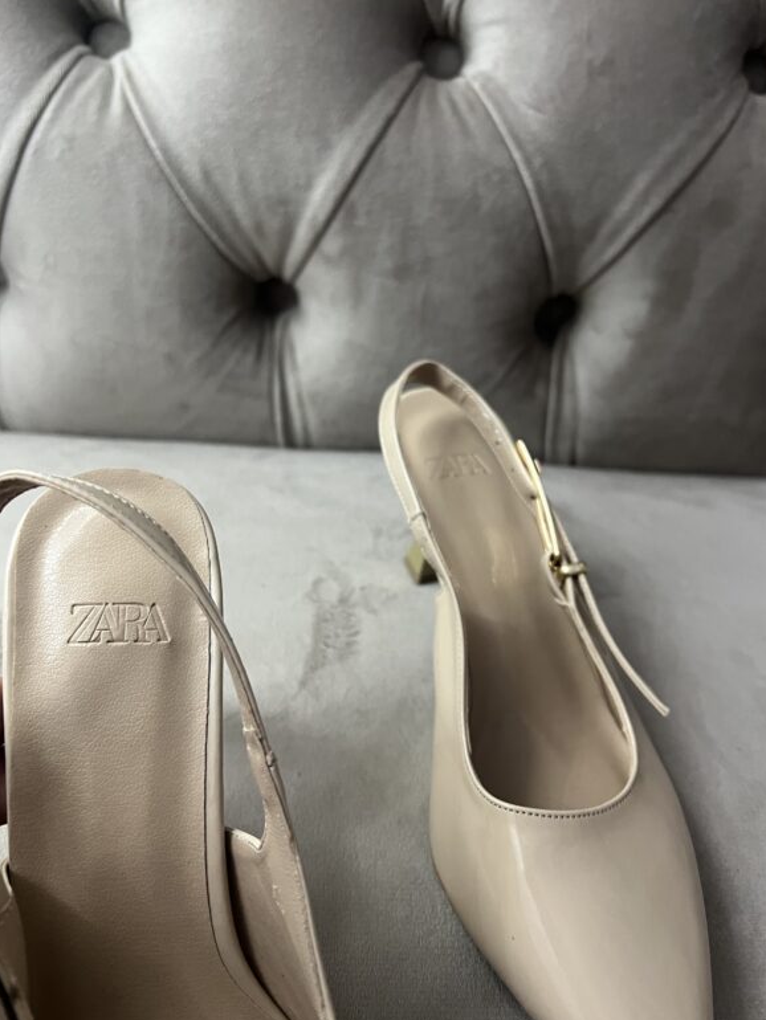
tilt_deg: -40.6
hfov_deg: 51.4
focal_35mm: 27
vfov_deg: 65.3
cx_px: 394
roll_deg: -6.1
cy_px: 498
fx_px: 796
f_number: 1.5
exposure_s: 1/50
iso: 250
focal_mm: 5.7
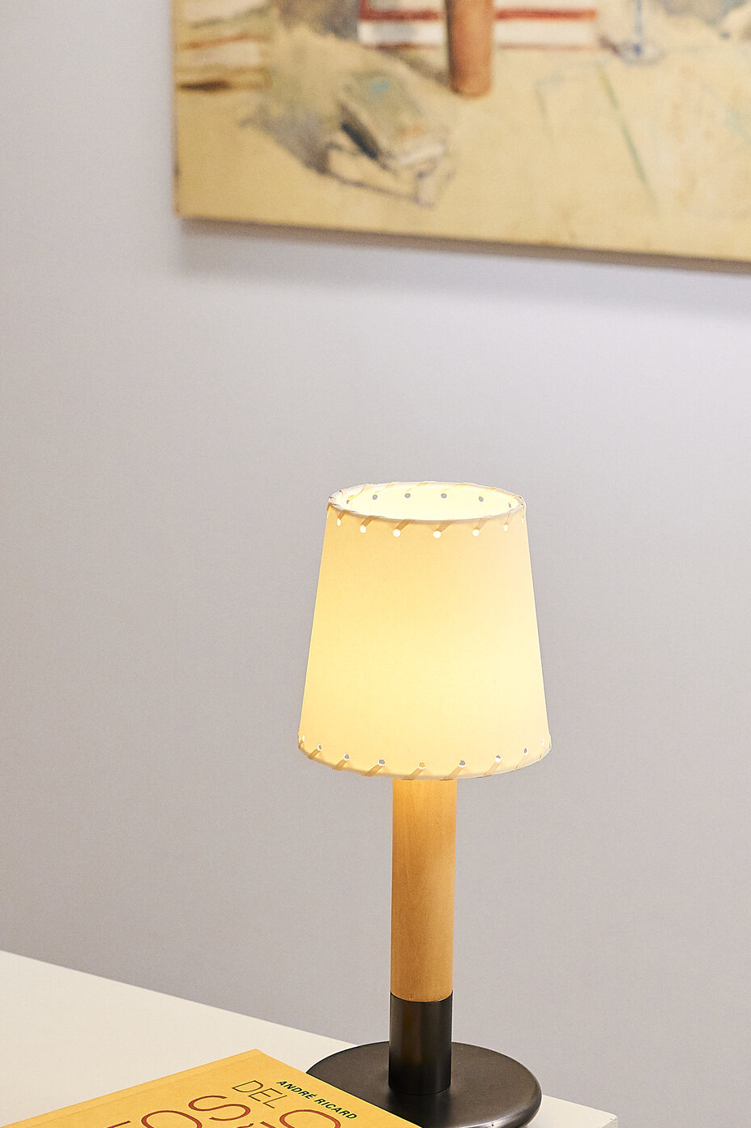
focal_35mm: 88
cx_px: 466
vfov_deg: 23.1
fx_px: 2754
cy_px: 592
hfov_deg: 15.5
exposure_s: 1/50
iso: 500
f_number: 4.5
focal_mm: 34
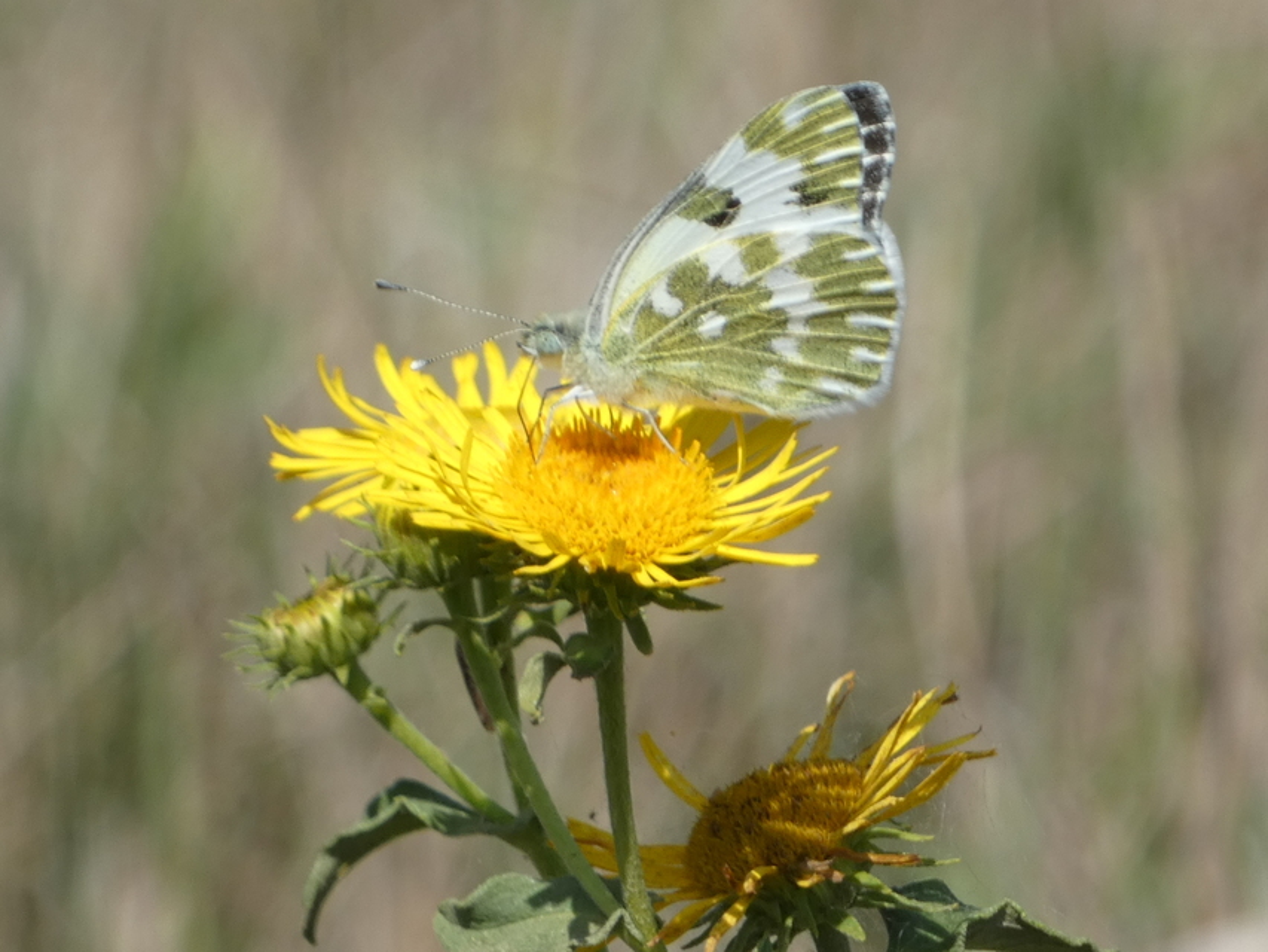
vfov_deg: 2.5
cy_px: 476
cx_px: 634
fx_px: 21395
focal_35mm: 584
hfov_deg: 3.4
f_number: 5.6
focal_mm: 104.7
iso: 80
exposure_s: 1/200
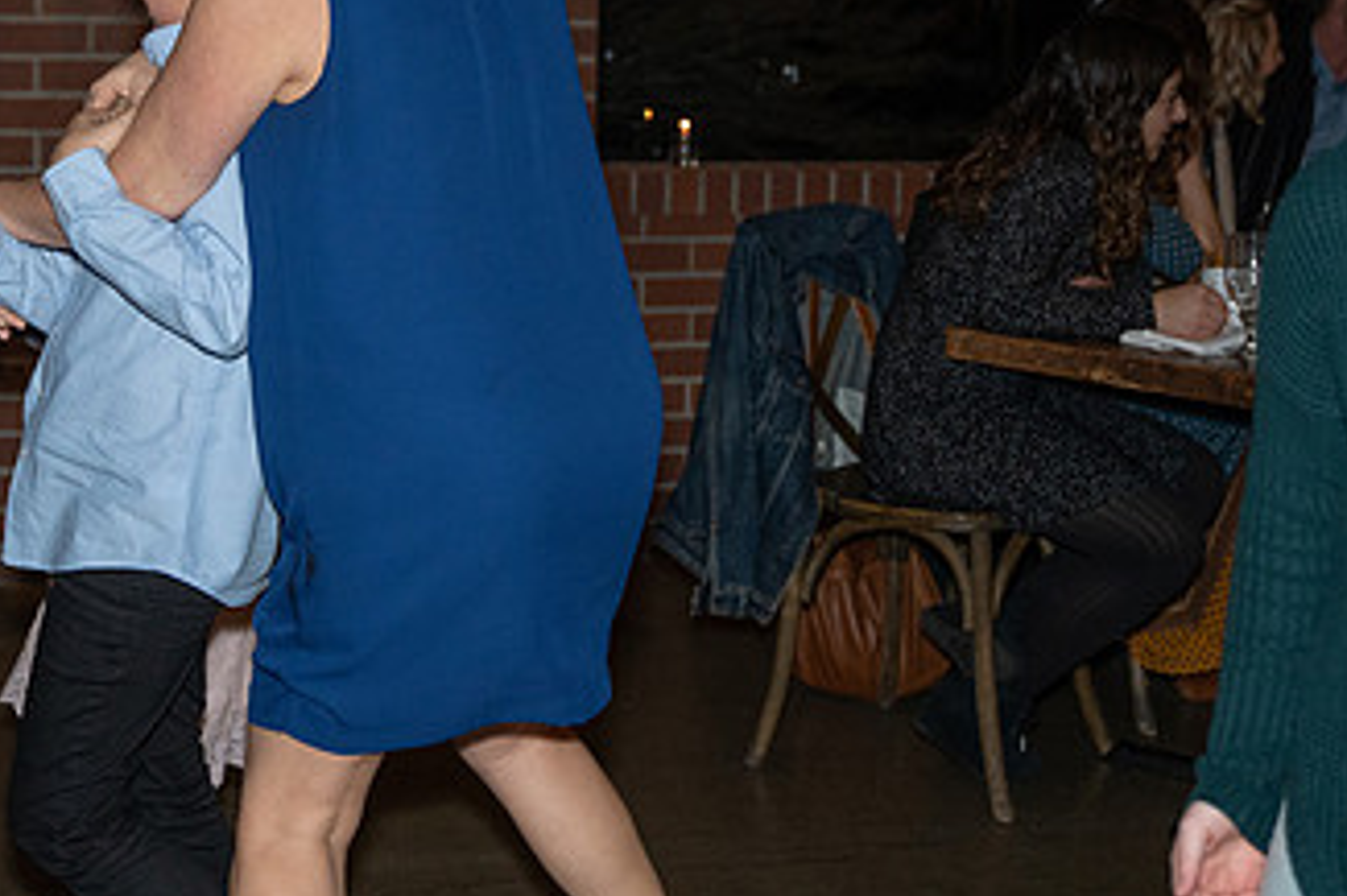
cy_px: 130
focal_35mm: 73
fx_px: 2730
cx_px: 488
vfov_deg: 18.4
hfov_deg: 27.6
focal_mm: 41
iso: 2500
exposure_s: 1/250
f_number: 2.8
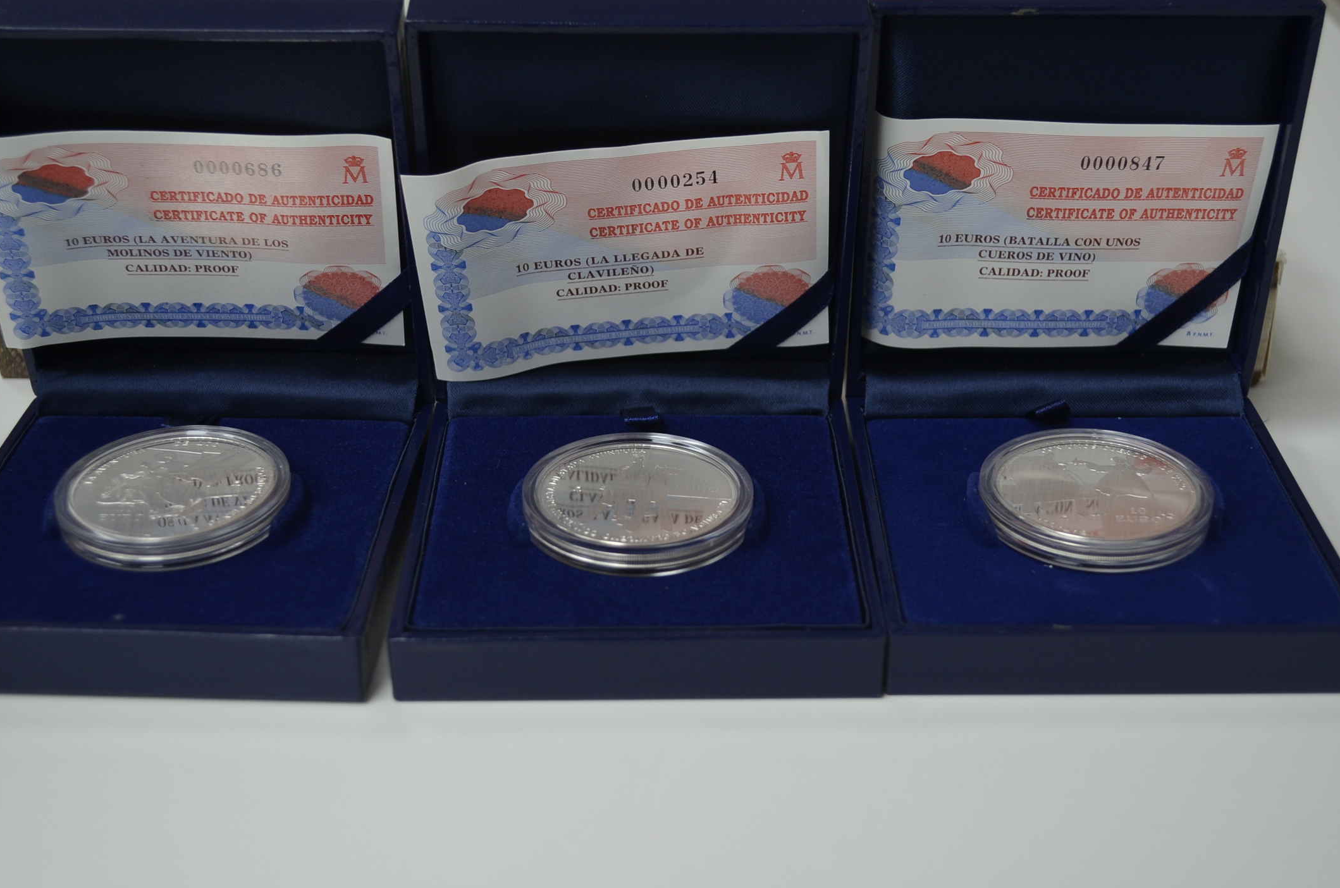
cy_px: 450
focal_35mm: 51
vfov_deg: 26.6
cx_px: 639
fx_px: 1879
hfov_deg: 39.2
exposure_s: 1/80
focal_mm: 29
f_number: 4.5
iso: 400
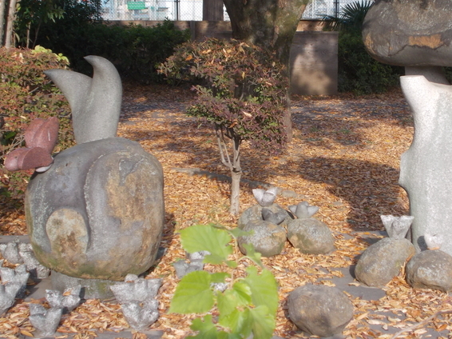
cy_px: 119
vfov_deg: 17.9
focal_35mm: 82
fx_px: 1070
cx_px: 272
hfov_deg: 23.8
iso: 200
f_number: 4.9
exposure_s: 1/250
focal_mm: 10.3
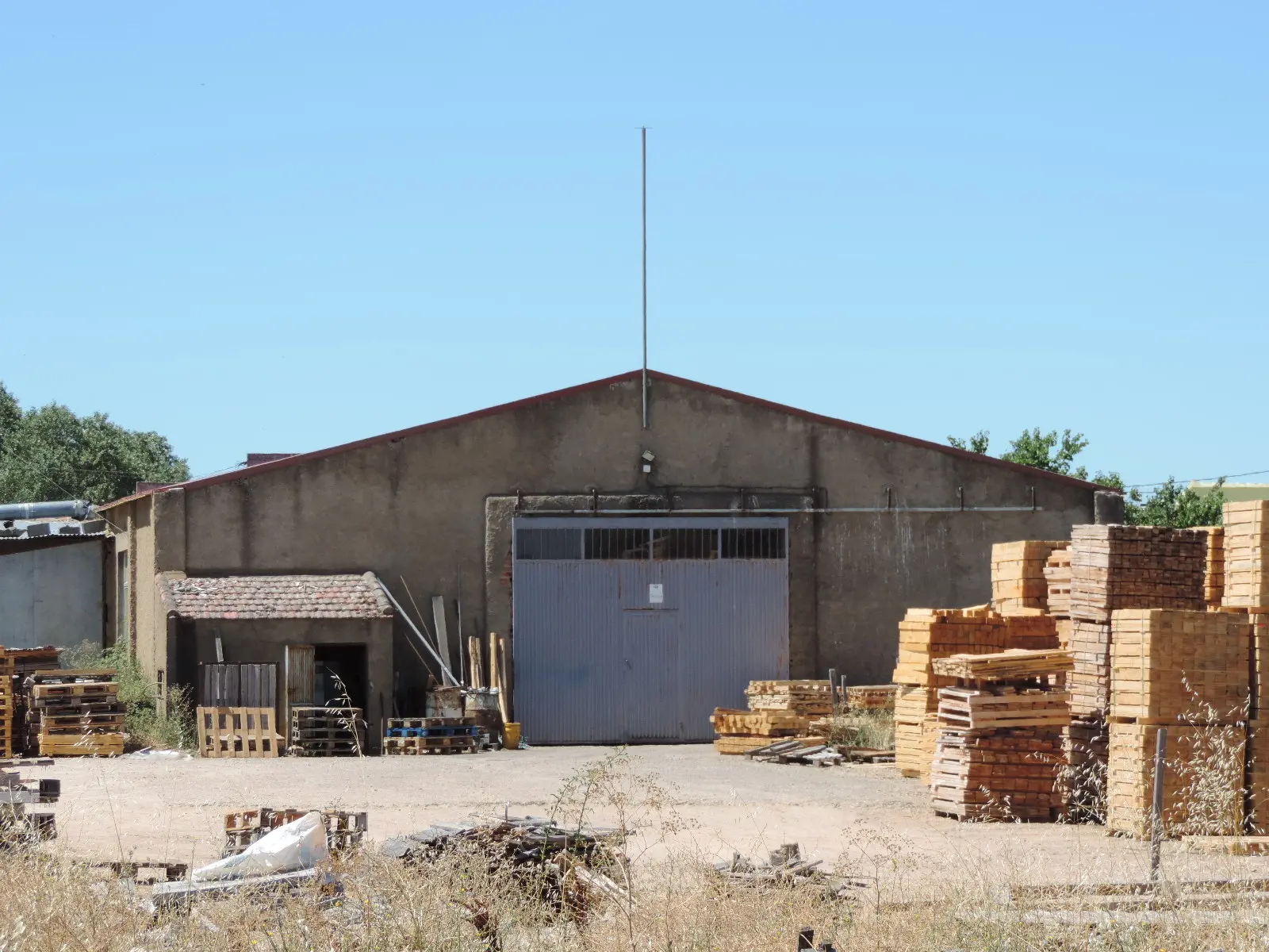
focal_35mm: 135
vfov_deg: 11.0
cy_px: 476
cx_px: 634
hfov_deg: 14.6
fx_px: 4949
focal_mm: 24
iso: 80
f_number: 4.3
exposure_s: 1/400
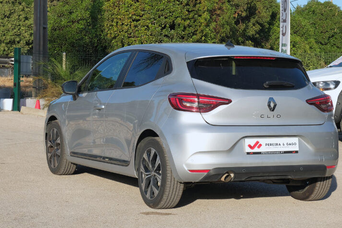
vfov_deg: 14.0
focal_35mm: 98
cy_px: 115
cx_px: 203
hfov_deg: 20.8
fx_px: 931
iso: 160
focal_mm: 45
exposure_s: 1/180
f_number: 9
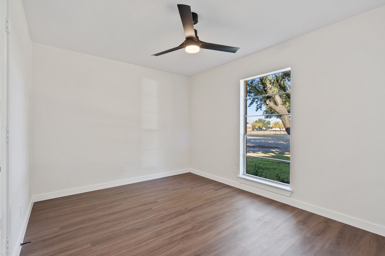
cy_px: 128
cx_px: 192
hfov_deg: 96.7
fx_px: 171
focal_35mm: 16
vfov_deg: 73.7
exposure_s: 1/1.43
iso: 320
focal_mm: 16
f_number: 9.5
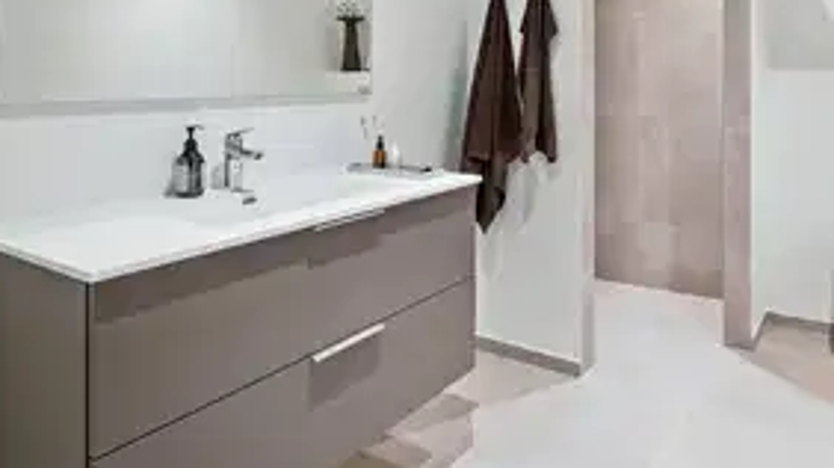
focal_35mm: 25
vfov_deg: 43.6
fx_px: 552
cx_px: 556
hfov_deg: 71.9
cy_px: 92
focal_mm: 10.5
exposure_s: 1/2.5
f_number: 8
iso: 800
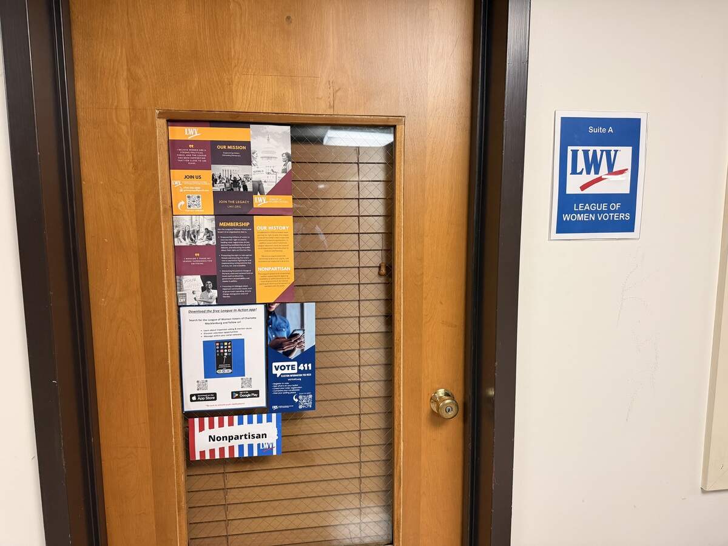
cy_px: 273
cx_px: 364
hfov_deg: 71.6
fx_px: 505
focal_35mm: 24
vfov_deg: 56.8
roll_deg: +0.5
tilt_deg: -7.4
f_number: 1.78
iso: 320
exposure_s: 1/60
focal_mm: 6.76
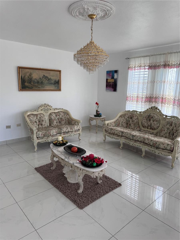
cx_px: 90
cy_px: 120
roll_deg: -1.1
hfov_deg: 56.8
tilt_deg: -11.9
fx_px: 166
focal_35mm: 24
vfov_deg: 71.6
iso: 100
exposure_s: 1/121
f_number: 1.78
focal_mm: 6.76
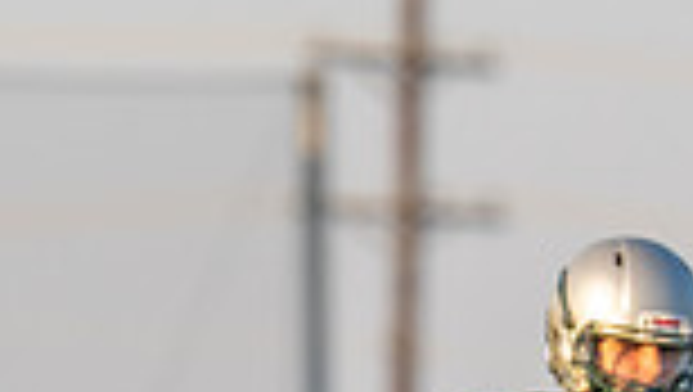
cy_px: 860
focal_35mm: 1358
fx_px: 24980
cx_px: 267
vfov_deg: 0.9
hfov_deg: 1.6
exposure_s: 1/1250
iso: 320
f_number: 2.8
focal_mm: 200
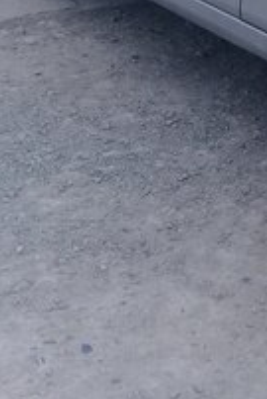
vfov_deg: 23.6
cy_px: -67
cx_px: 269
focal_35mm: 79
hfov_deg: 16.9
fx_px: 877
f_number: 2.2
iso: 50
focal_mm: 3.3
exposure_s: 1/524
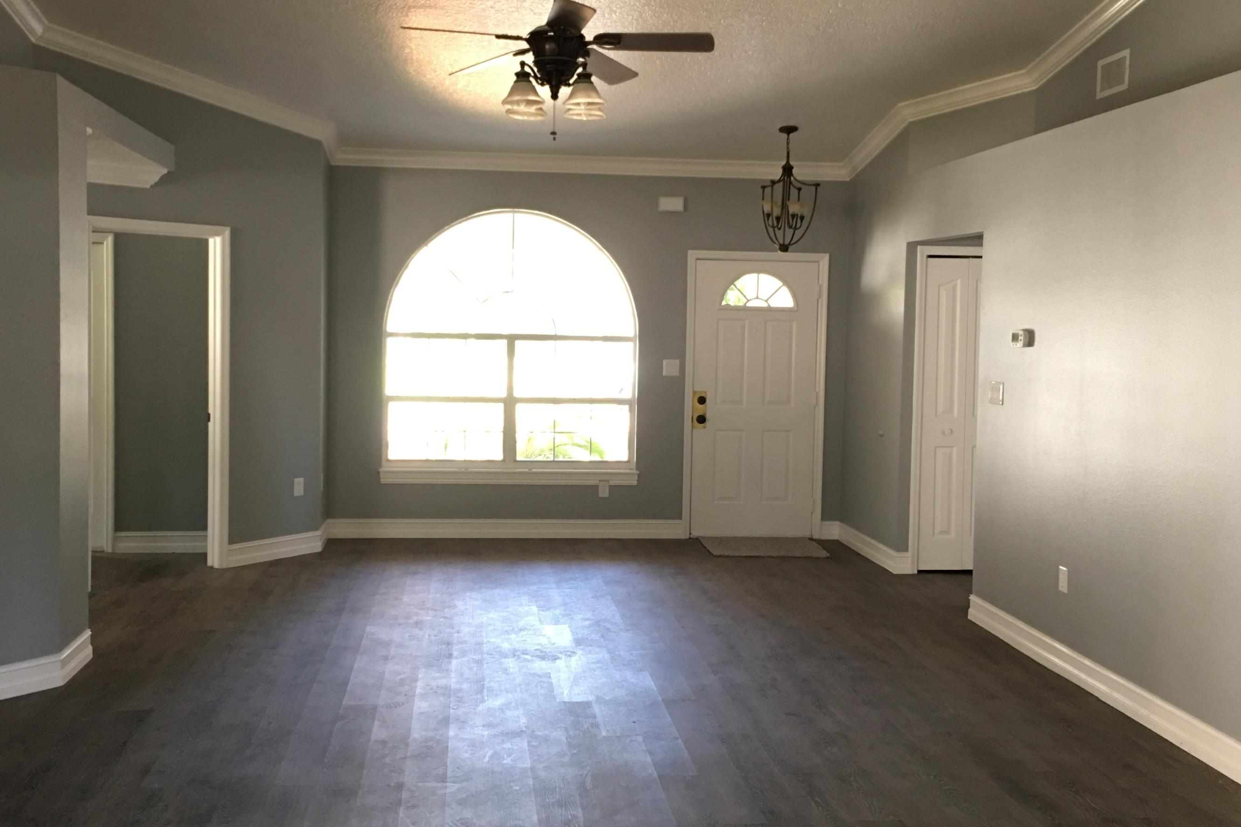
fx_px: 1172
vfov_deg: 38.9
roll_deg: -0.9
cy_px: 383
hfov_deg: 55.8
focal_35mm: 34
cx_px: 580
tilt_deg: -1.6
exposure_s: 1/15
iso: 64
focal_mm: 4.15
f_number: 2.2
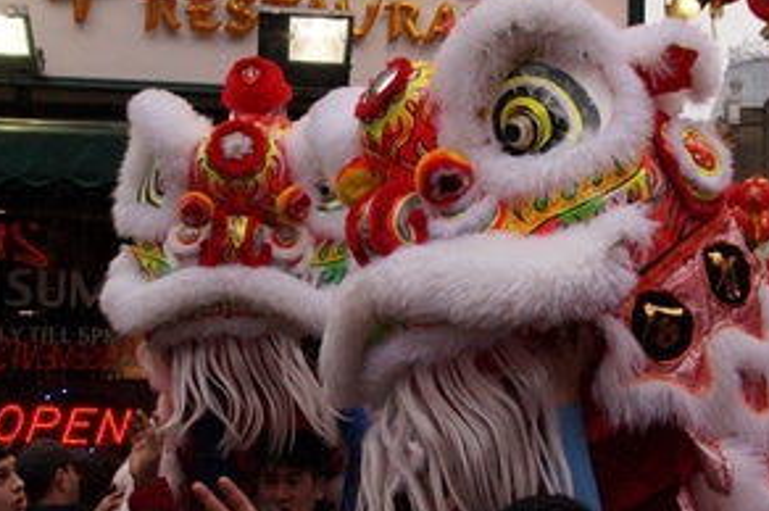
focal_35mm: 72
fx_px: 1536
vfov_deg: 18.9
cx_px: 390
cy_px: 257
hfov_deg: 28.1
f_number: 5.6
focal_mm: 28
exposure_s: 1/1600
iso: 3200
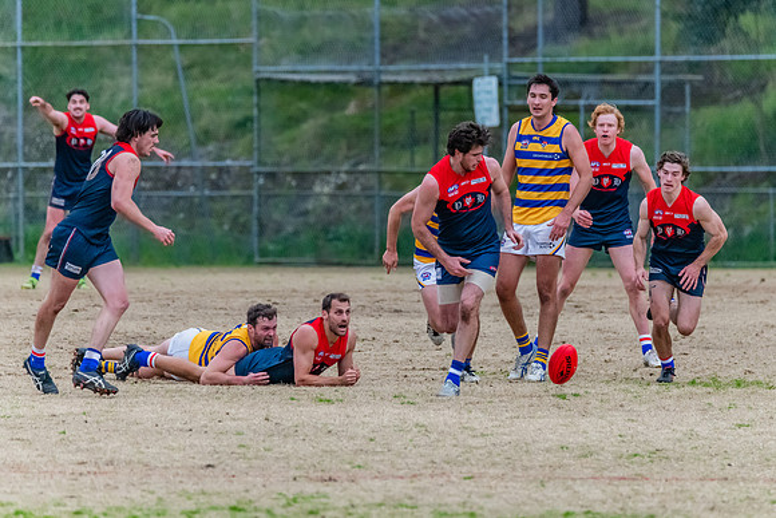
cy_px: 227
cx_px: 434
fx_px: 11611
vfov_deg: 2.6
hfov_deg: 3.8
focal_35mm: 539
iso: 6400
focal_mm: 450
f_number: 6
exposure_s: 1/1600
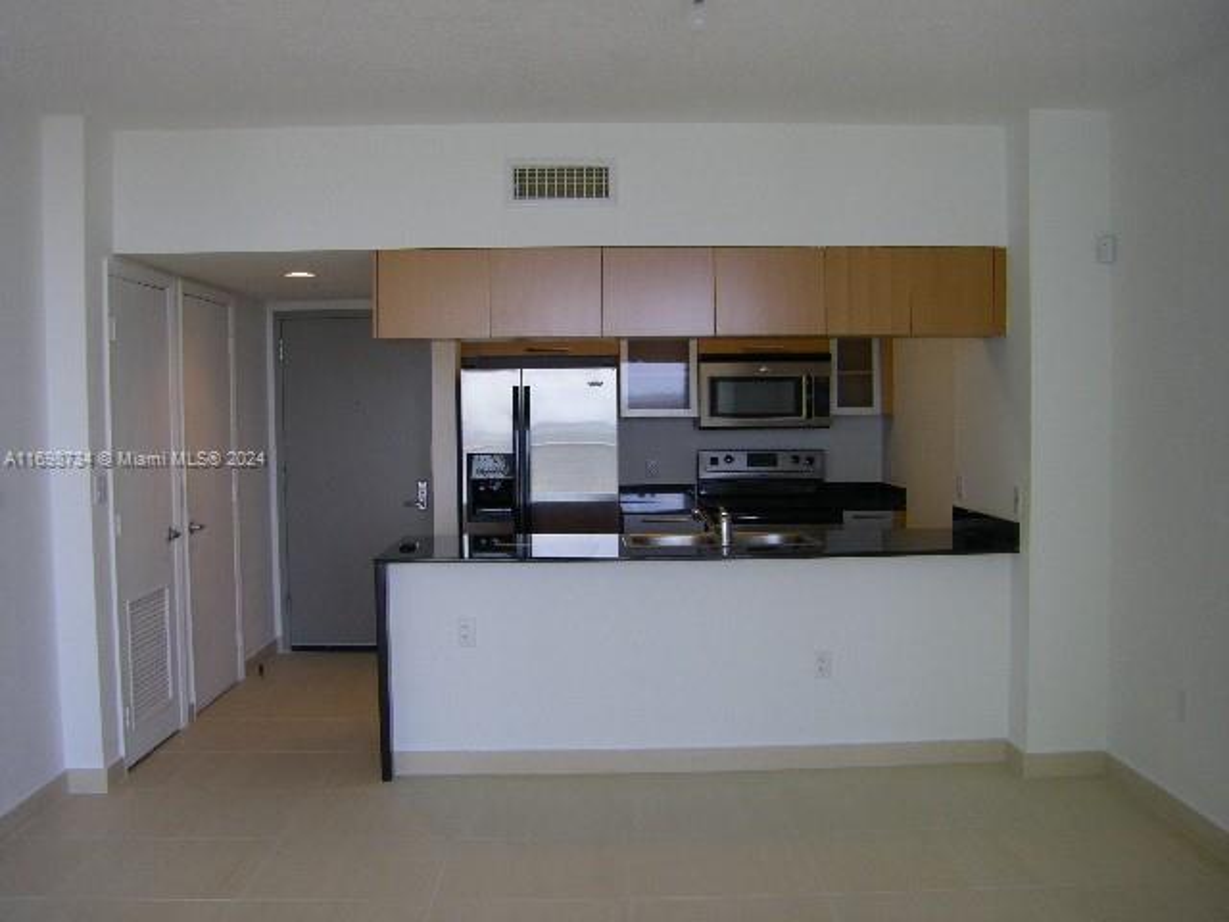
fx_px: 1349
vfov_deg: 37.7
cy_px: 461
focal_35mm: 38
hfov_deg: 49.0
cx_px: 614
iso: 160
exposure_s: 1/50
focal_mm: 6.3
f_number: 3.5
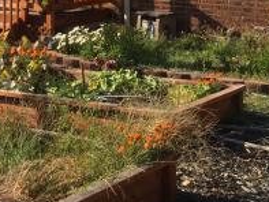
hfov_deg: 20.7
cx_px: 67
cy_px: -68
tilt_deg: -0.6
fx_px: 731
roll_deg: -1.8
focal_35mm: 94
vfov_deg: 15.0
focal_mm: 4.15
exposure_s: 1/1582
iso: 32
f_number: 2.2
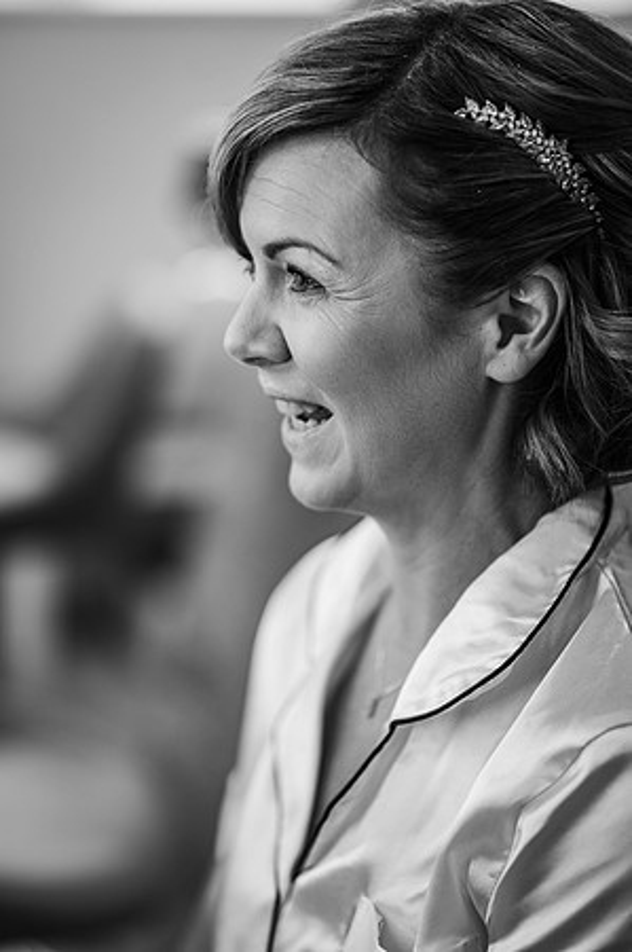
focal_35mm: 85
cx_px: 316
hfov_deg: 16.0
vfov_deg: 23.9
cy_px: 476
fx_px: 2243
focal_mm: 85
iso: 250
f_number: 2
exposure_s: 1/200
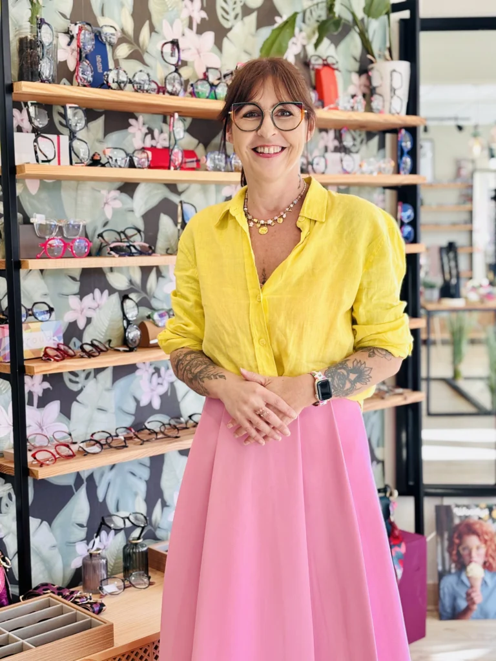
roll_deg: +0.6
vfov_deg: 36.8
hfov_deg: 28.0
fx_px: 993
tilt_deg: -6.5
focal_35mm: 52
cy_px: 330
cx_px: 248
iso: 32
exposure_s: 1/100
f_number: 1.6
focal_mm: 5.96
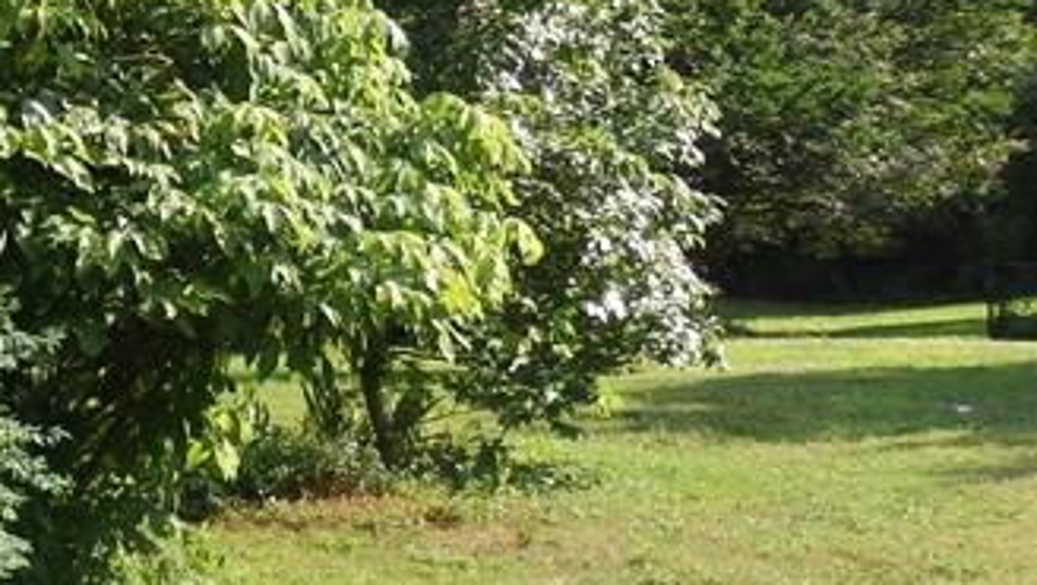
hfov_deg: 23.0
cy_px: 316
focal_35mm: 85
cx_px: -206
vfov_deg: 14.3
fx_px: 2339
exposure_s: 1/500
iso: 100
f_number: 3
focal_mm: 4.5
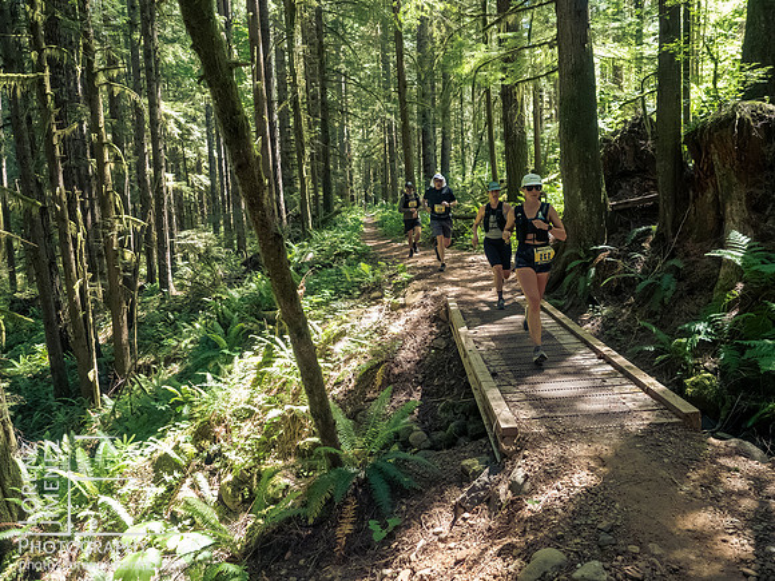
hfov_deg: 71.6
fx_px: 537
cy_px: 290
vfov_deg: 56.8
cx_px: 388
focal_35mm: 24
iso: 3200
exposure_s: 1/1000
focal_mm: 12
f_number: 2.8
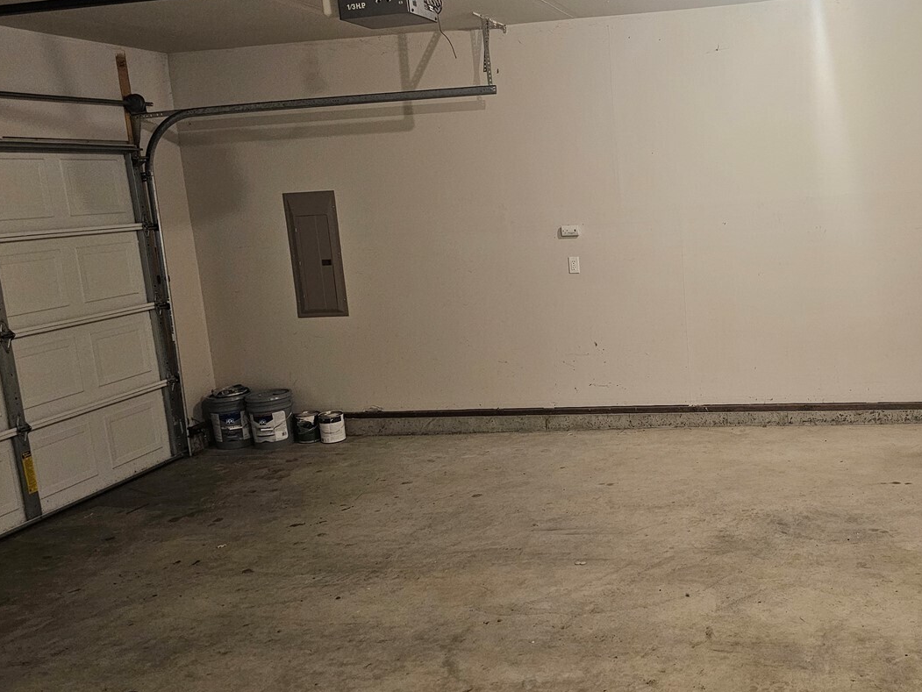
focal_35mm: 35
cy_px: 338
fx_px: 933
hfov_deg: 50.9
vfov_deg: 40.7
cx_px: 666
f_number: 1.7
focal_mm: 6.3
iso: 800
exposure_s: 1/60
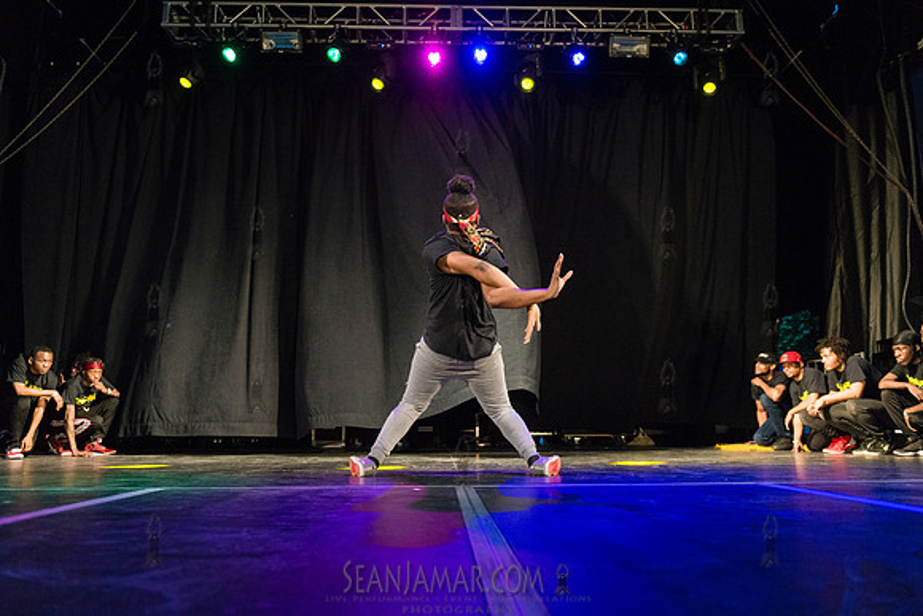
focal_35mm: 27
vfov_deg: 48.5
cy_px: 308
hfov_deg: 68.0
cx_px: 462
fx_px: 684
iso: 4000
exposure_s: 1/1250
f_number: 2.8
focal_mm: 26
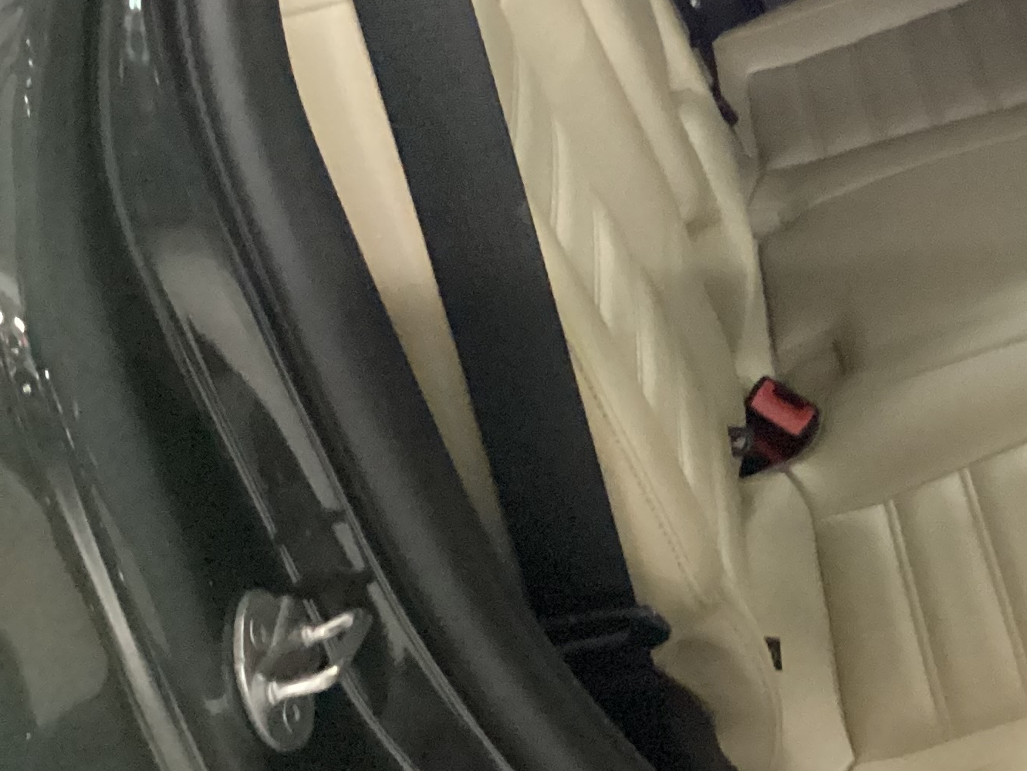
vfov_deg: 18.9
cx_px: 1251
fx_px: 2255
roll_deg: -0.9
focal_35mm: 76
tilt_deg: -21.4
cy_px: -3
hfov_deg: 23.3
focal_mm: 3.3
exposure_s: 1/20
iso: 800
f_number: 2.4
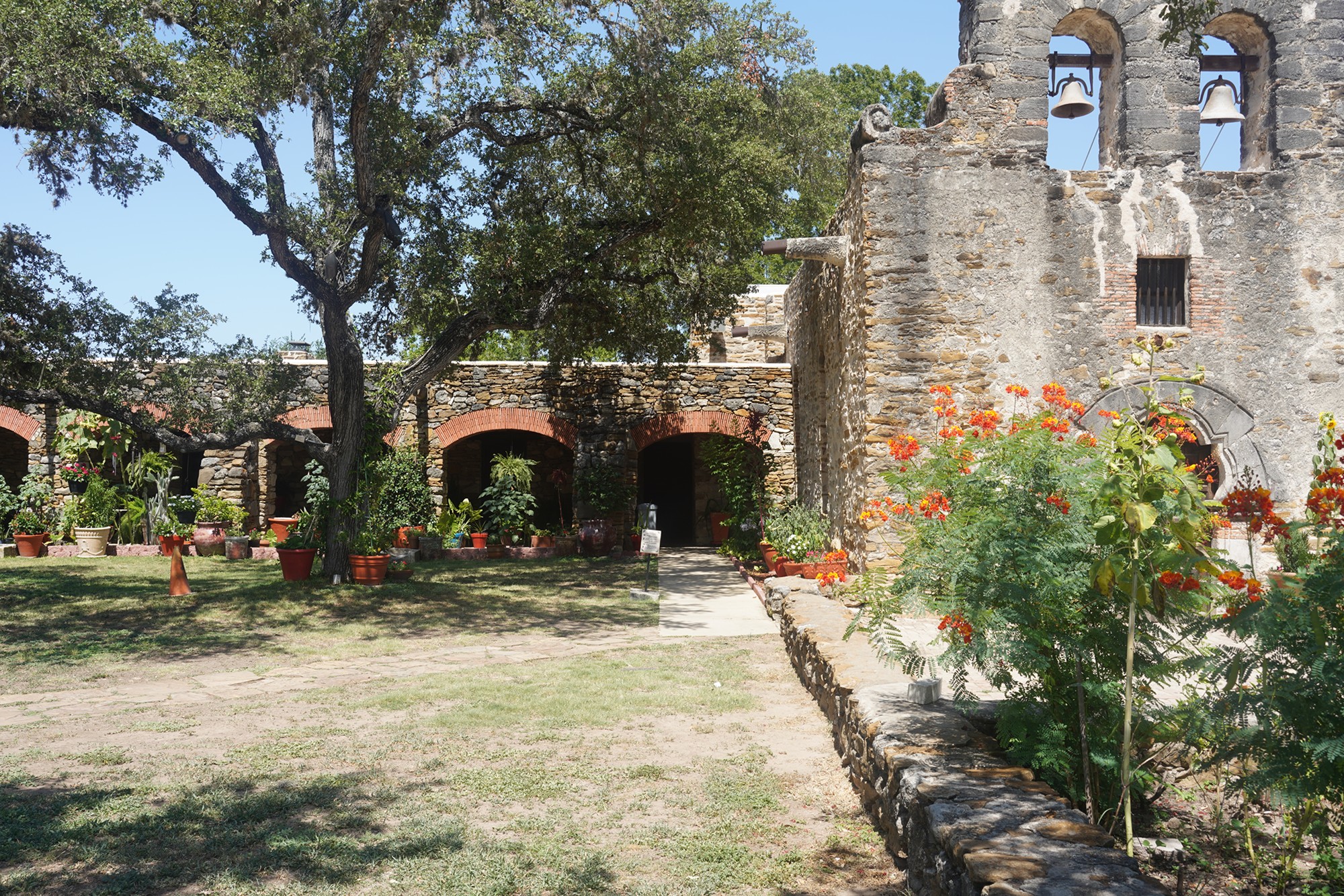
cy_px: 448
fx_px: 1307
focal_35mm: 35
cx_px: 672
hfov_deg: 54.4
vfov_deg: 37.9
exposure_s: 1/100
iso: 100
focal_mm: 35
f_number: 10
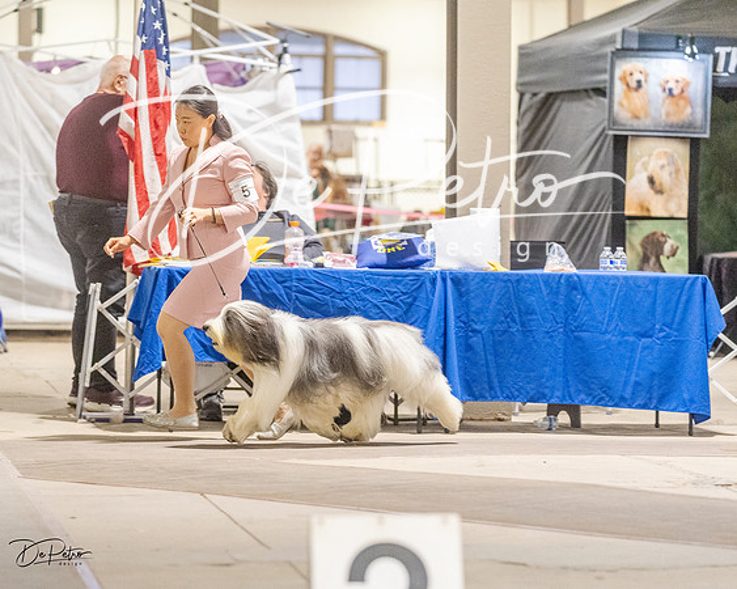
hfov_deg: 13.7
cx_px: 319
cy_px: 294
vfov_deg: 11.0
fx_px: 3070
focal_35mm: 141
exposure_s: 1/400
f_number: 3.2
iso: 6400
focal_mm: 125
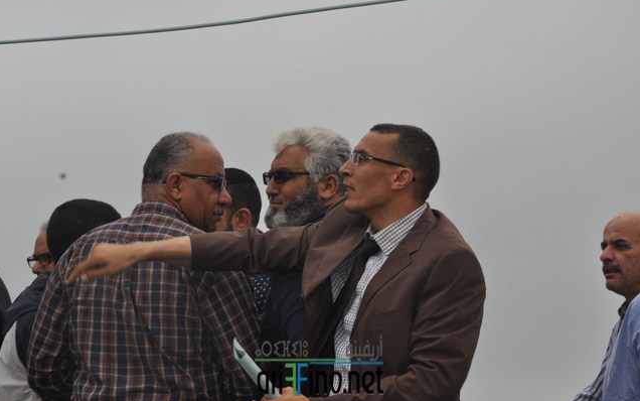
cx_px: 319
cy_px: 206
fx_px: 2277
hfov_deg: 16.0
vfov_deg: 10.1
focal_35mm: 131
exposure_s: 1/200
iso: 200
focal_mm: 85
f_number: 10
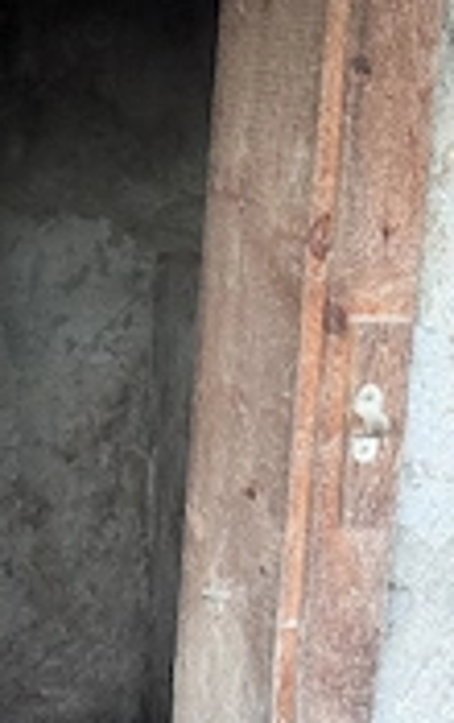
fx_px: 2287
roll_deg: +2.4
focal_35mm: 116
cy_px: 810
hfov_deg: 11.0
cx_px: -161
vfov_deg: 17.3
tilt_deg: -16.9
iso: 160
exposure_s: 1/60
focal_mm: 6.76
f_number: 1.78
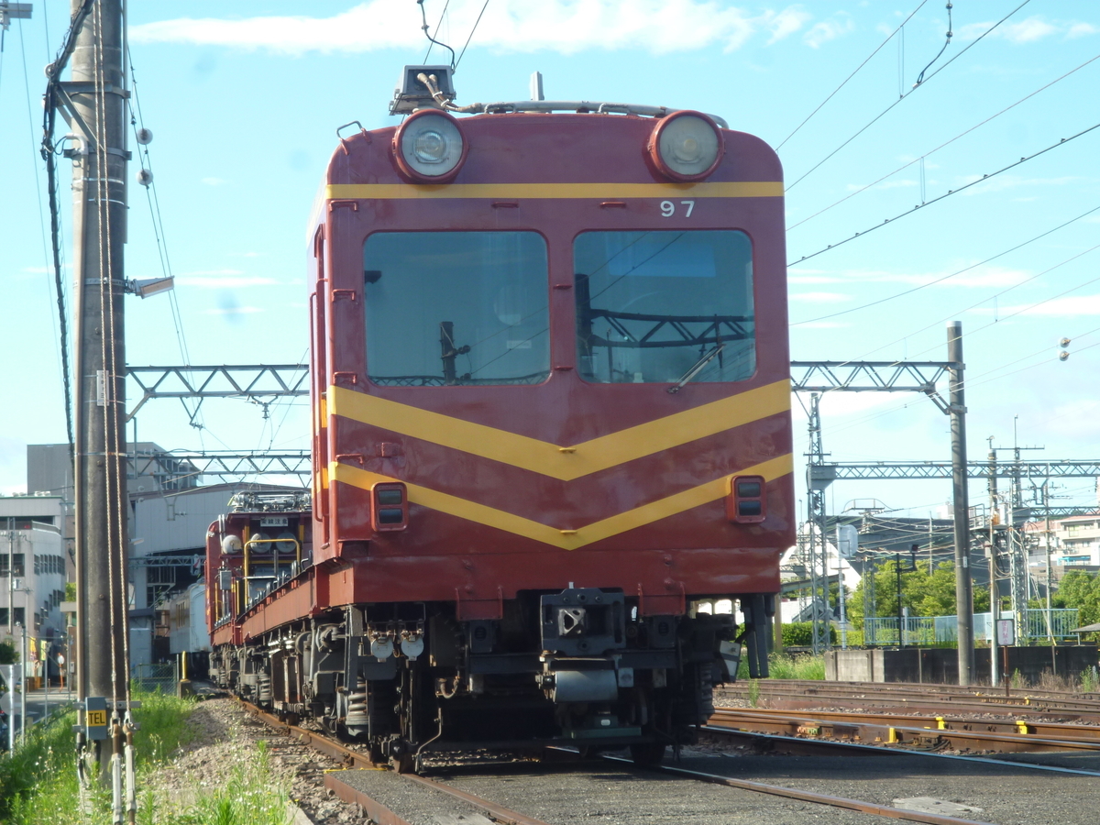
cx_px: 550
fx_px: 2479
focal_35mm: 78
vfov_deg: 18.9
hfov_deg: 25.0
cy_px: 412
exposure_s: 1/100
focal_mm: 13.9
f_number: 5.4
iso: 100
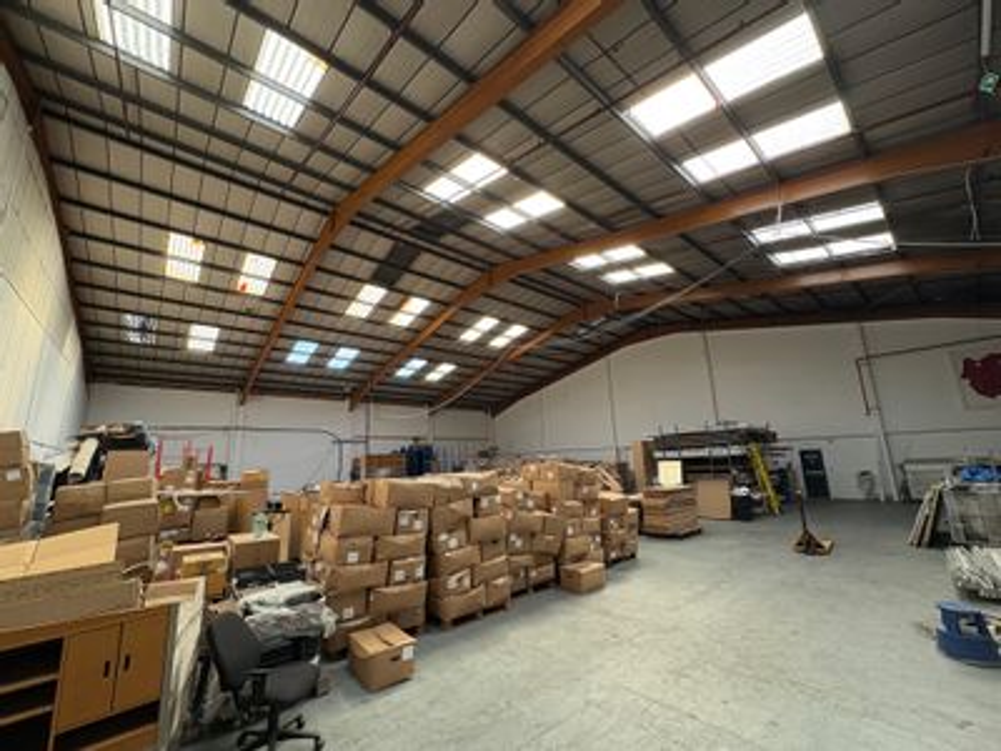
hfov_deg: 102.1
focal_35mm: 14
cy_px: 376
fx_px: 405
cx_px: 500
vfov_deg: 85.7
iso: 125
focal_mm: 2.22
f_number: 2.2
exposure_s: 1/131
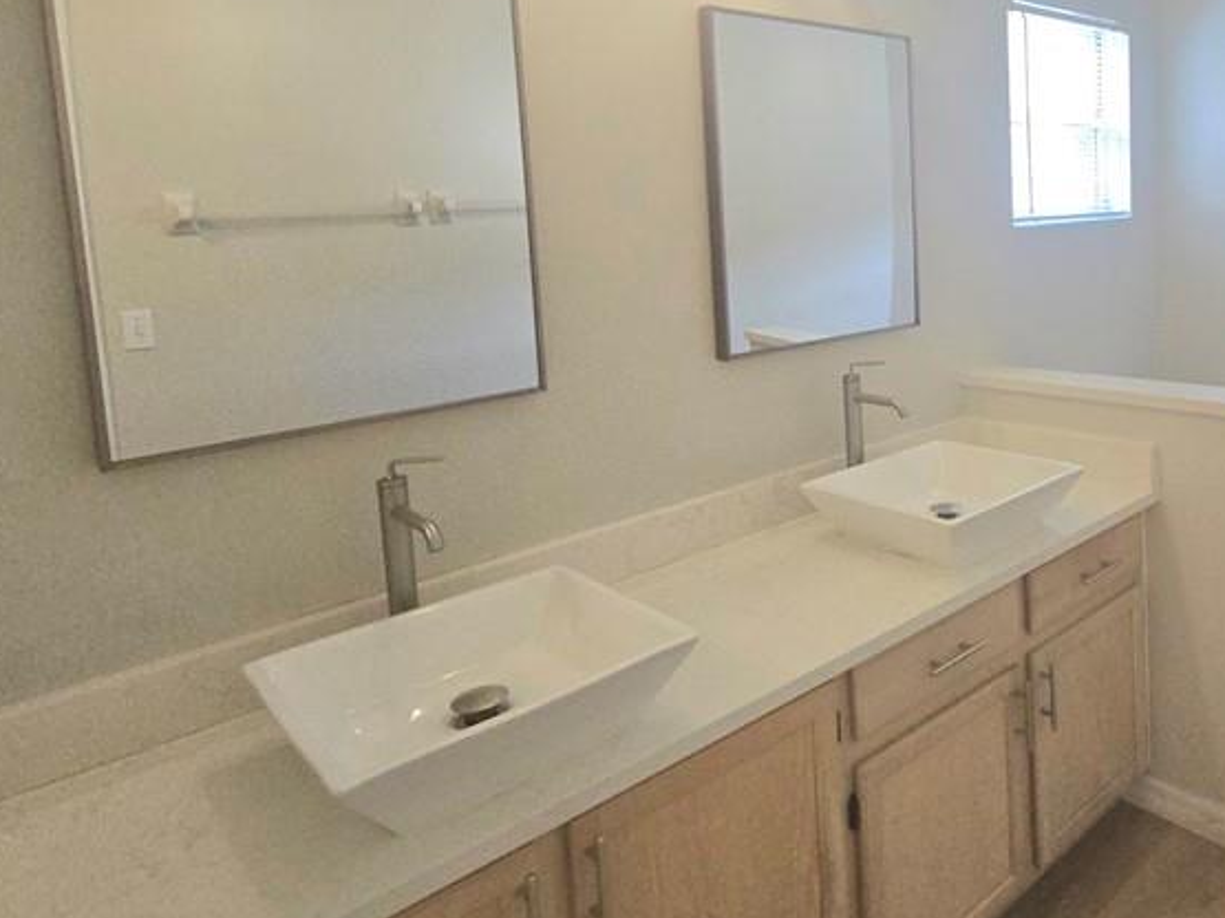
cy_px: 282
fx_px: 849
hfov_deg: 65.4
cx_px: 973
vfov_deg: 55.2
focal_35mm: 24
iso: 200
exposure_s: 1/60.2
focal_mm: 2.2
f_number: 2.2
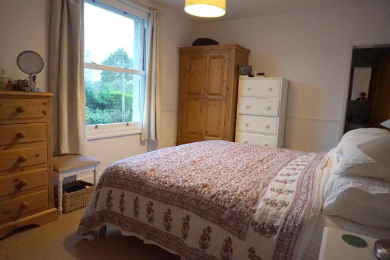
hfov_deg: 73.8
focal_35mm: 24
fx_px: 260
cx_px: 195
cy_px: 130
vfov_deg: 53.1
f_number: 3.5
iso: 3200
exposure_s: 1/100
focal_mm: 16
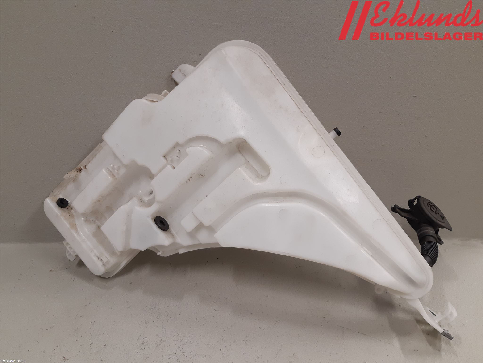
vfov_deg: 53.1
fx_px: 363
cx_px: 242
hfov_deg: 67.3
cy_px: 182
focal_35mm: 26
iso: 100
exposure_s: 1/50
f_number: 1.7
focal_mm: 3.93
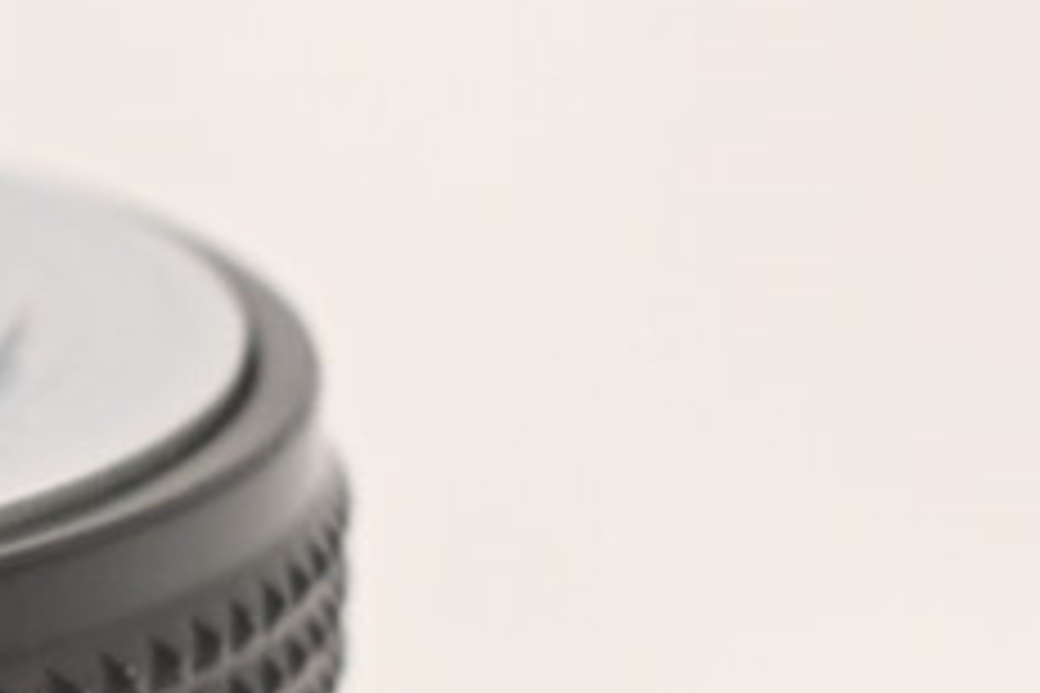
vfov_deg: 3.5
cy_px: 1120
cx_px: -999
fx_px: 11237
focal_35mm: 389
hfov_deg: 5.2
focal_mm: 50
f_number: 6.3
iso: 400
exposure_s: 1/13
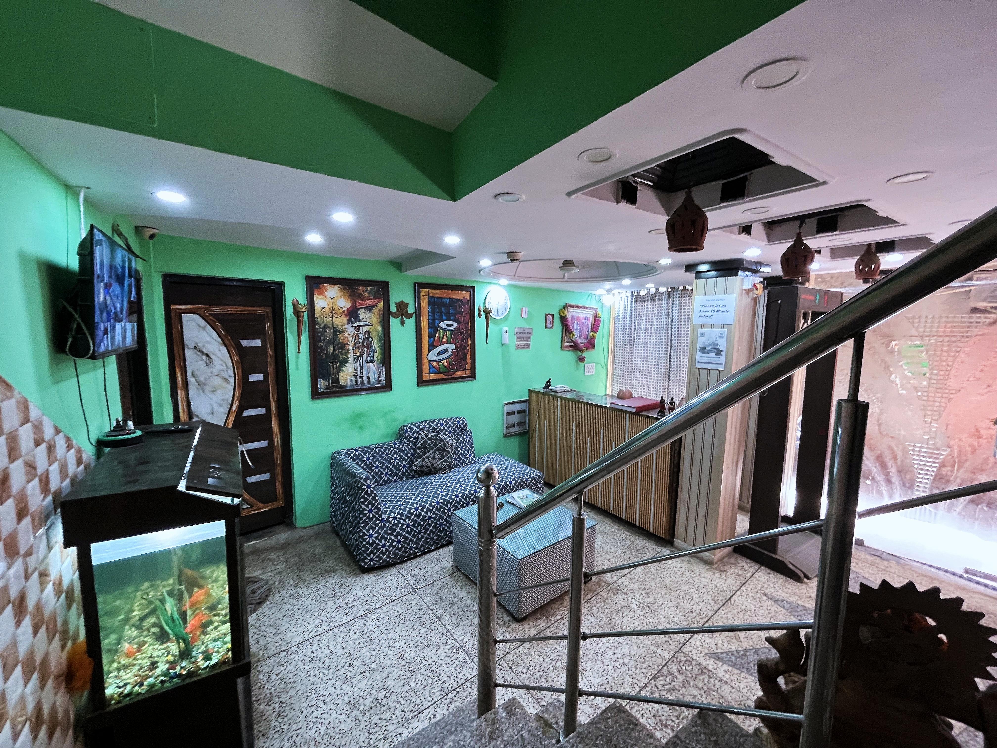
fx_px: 403
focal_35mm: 14
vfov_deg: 85.7
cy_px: 374
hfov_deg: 102.1
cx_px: 498
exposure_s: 1/20
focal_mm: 1.54
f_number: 2.4
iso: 200
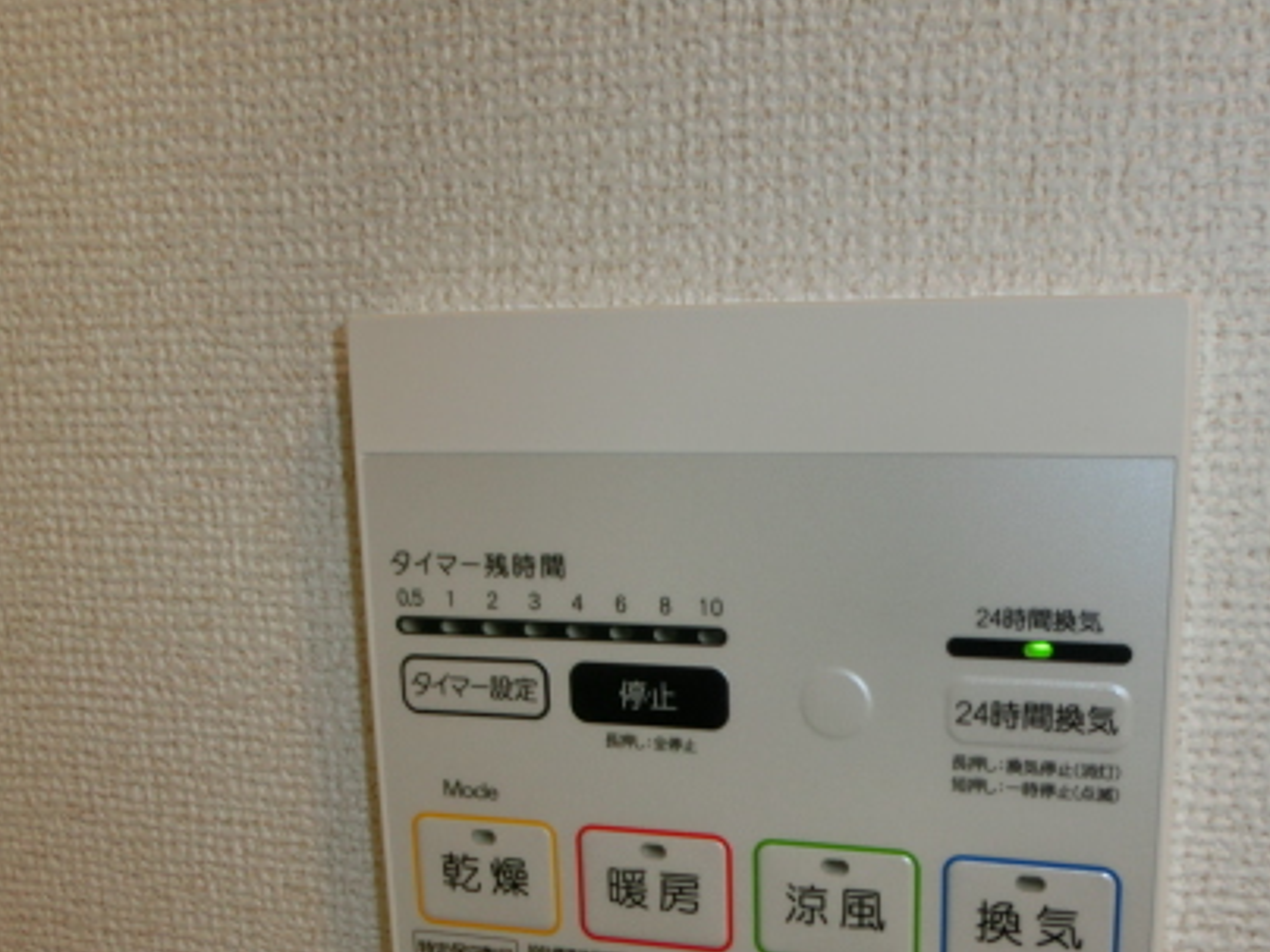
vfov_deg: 36.9
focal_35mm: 38
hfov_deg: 48.7
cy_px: 701
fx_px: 1394
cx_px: 764
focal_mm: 4.24
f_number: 3
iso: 80
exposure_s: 1/60
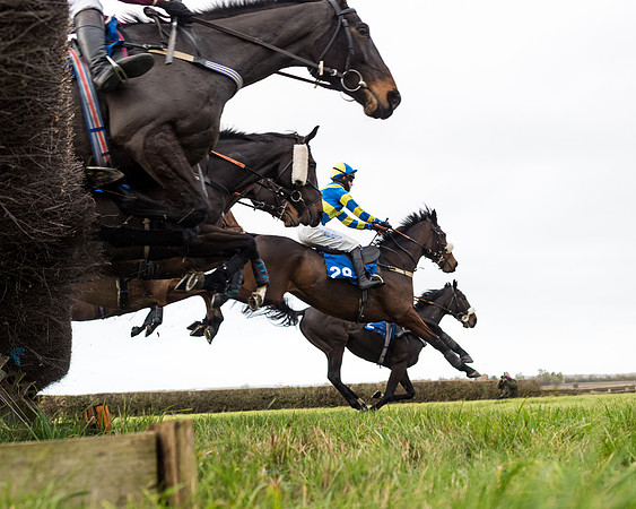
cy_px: 254
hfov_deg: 42.8
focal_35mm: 43
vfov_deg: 34.8
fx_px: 811
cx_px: 303
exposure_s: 1/1250
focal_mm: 35
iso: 1600
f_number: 5
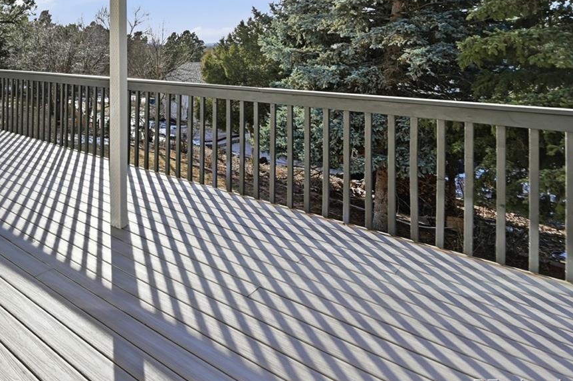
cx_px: 49
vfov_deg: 45.4
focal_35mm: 26
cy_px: 46
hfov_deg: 58.4
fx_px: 413
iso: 400
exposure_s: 1/2000
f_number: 8
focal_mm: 14
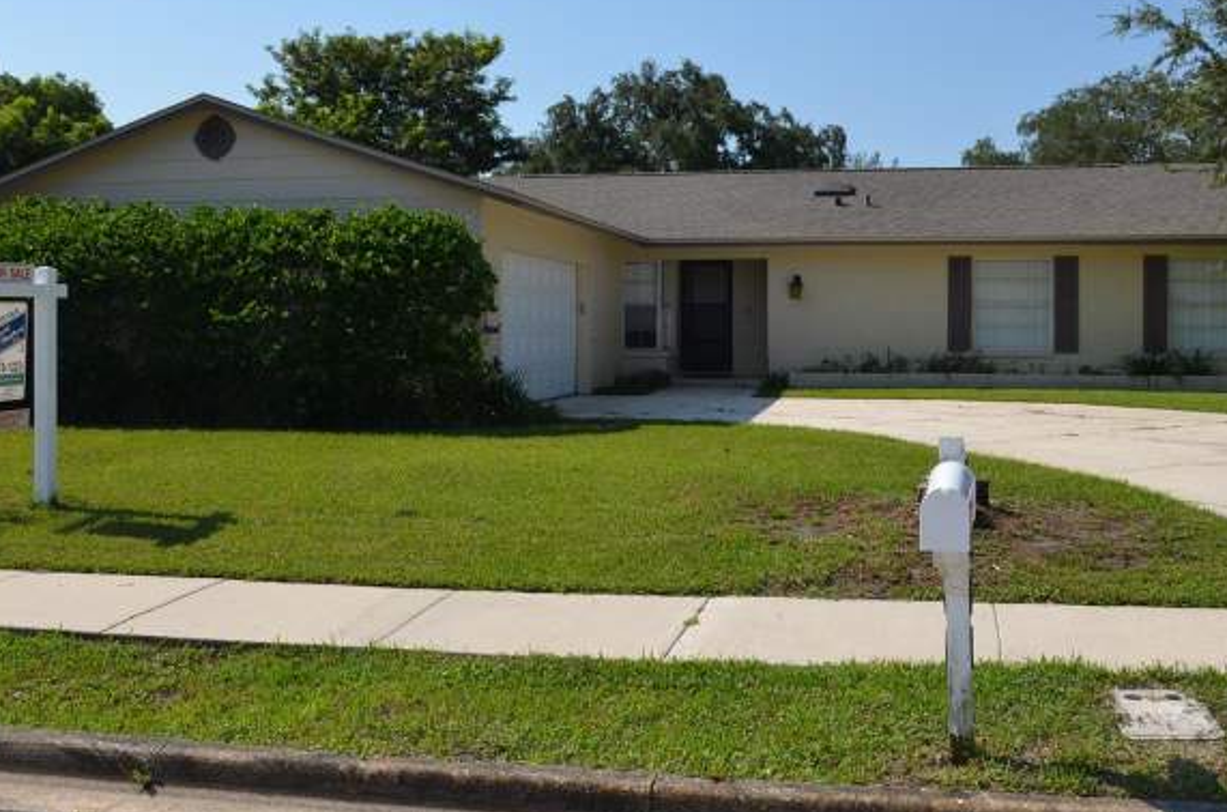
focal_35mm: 42
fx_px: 1428
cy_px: 330
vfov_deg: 31.7
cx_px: 632
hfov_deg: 46.5
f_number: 8
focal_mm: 20
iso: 100
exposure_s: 1/250
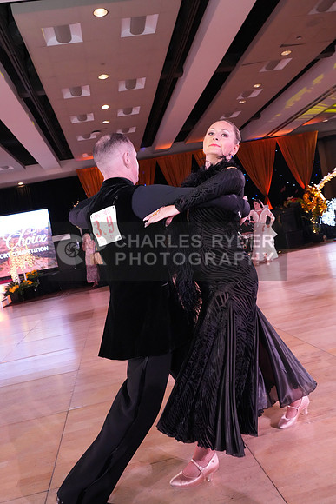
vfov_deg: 63.6
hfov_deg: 45.0
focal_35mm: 29
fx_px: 406
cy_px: 252
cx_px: 168
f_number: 8
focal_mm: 29
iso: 8000
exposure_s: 1/250
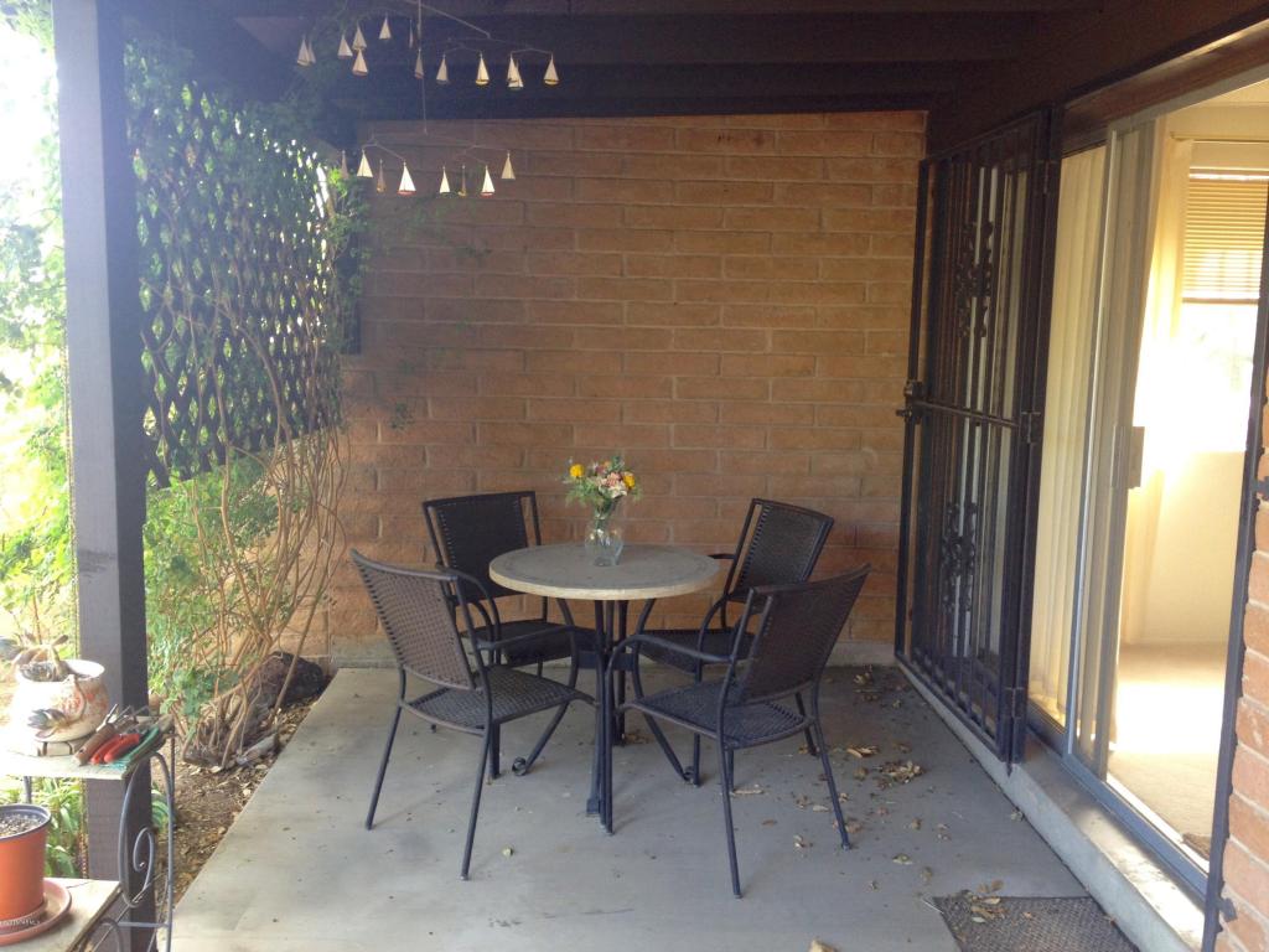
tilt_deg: -7.3
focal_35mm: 35
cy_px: 476
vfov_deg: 40.7
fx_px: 1283
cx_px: 634
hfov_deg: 52.6
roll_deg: -1.8
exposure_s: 1/20
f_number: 2.4
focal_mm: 4.28
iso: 80
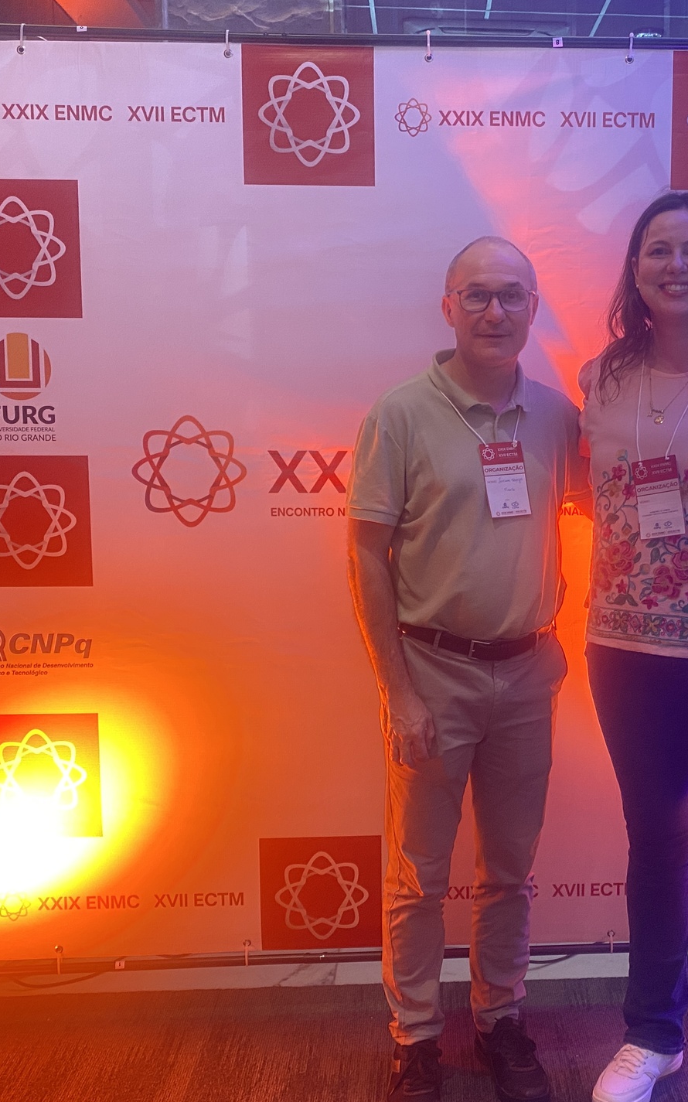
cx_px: 502
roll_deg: -0.4
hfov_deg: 32.2
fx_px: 1171
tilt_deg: -6.6
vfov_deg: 50.4
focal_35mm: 39
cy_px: 535
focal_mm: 4.25
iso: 125
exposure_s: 1/60
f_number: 1.8
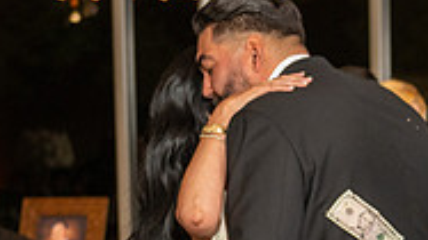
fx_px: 1917
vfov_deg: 7.1
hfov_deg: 12.2
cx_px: 623
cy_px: 326
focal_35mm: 169
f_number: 3.5
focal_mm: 52
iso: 800
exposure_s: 1/160
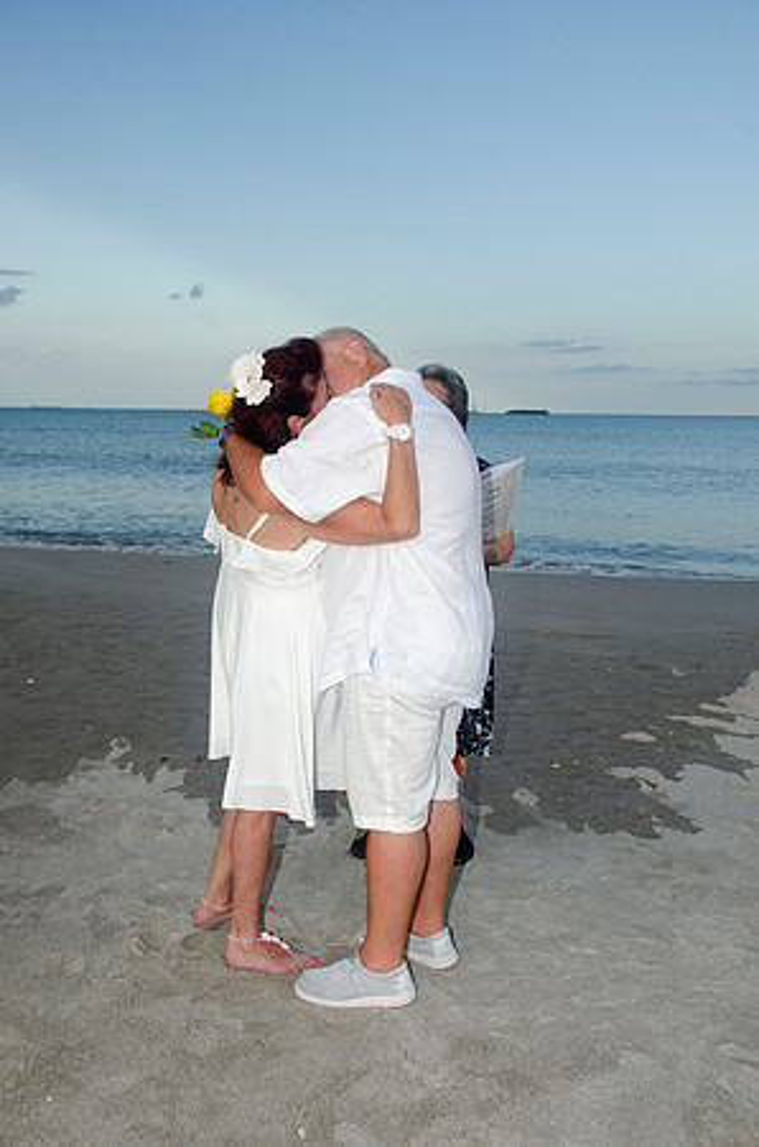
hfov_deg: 36.7
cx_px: 380
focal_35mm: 36
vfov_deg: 53.2
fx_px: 1144
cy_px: 574
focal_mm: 24
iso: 200
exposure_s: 1/250
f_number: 8
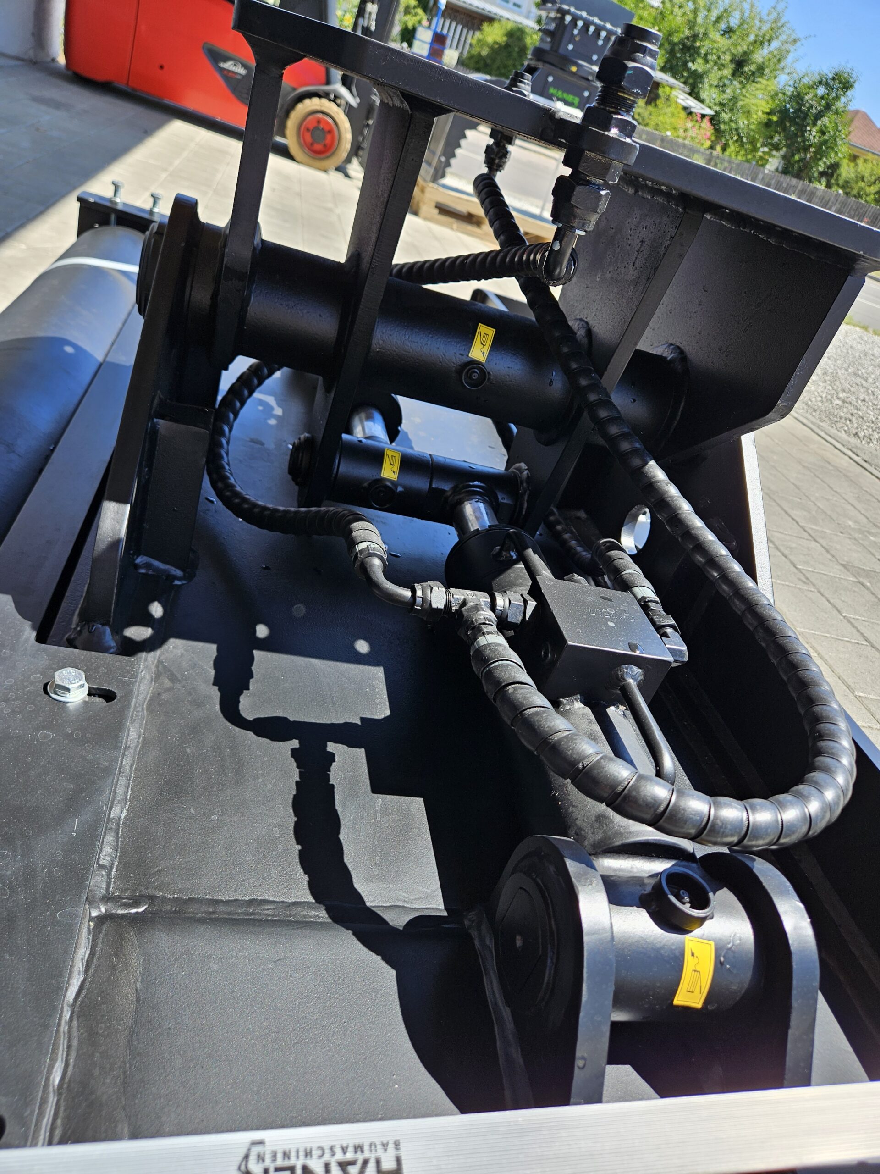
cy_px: 587
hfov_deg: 58.9
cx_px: 440
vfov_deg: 73.9
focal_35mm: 23
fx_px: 780
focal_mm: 5.4
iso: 25
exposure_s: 1/479
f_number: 1.8
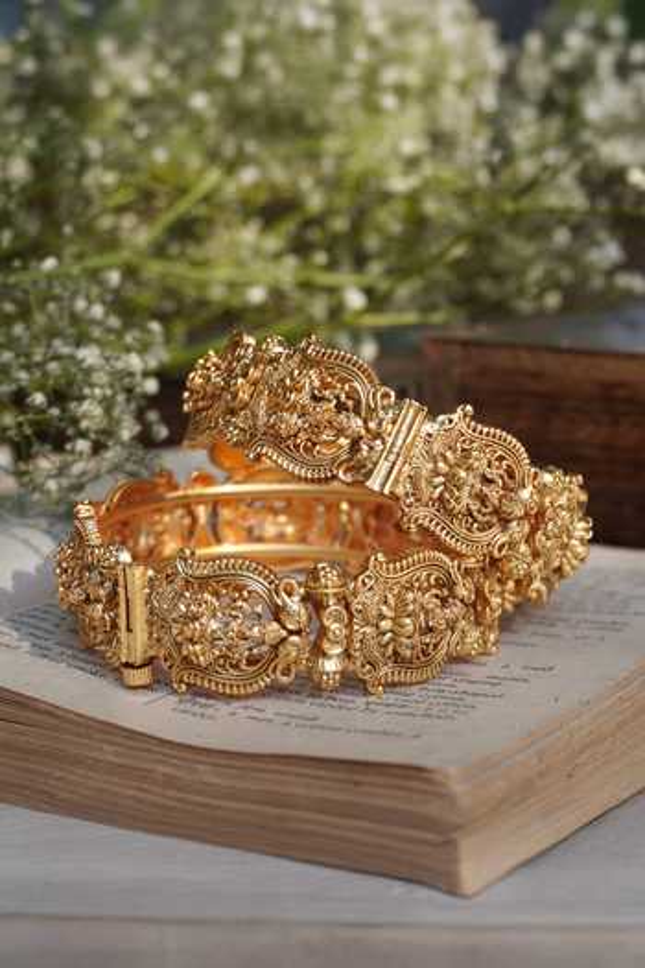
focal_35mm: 57
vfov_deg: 35.1
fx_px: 1532
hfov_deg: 23.8
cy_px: 484
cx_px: 322
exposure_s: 1/160
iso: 100
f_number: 6.3
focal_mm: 38
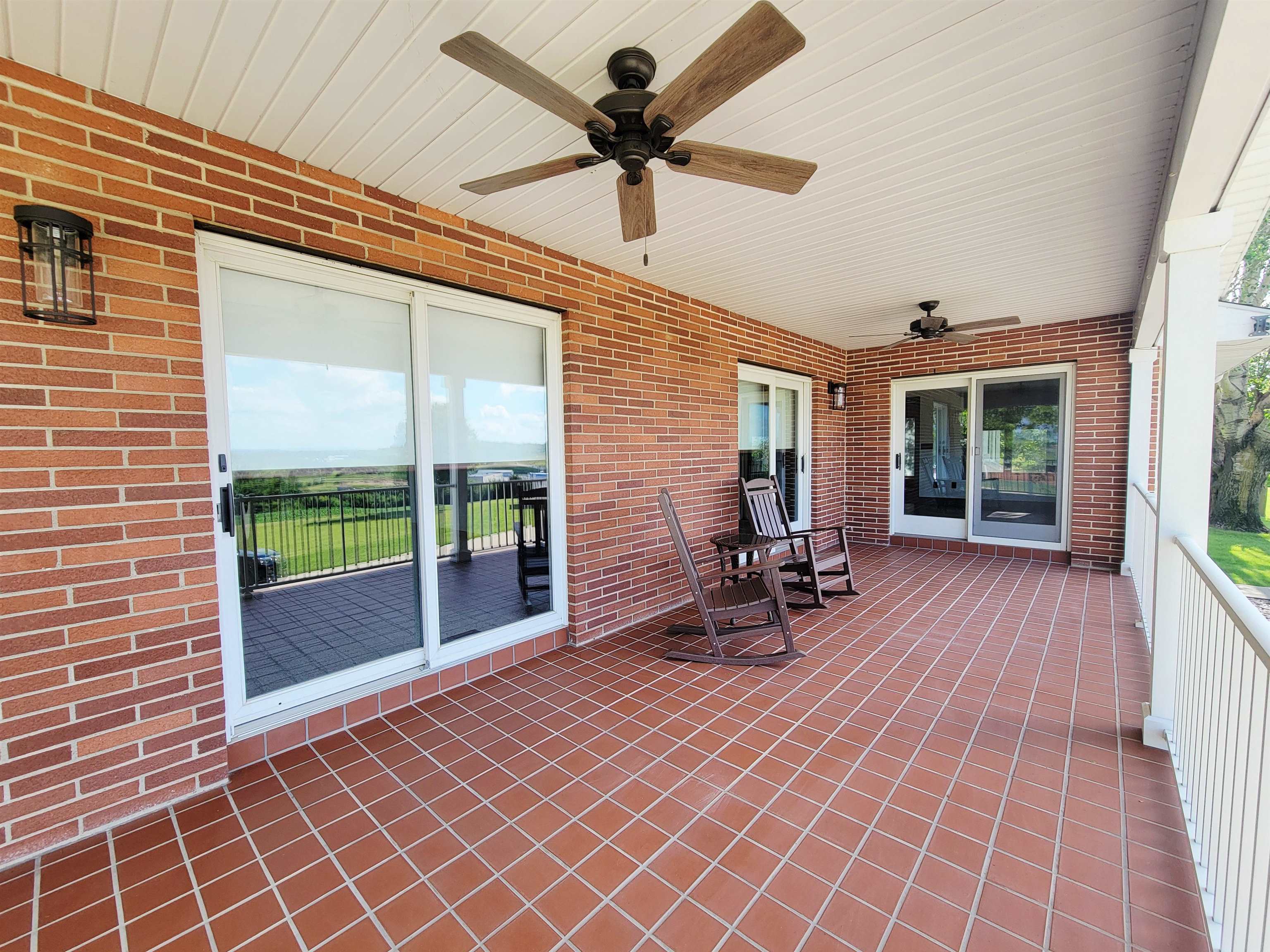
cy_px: 476
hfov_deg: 106.2
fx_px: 477
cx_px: 635
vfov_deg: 89.9
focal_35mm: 13
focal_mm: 2.2
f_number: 2.2
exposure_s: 1/278
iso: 50
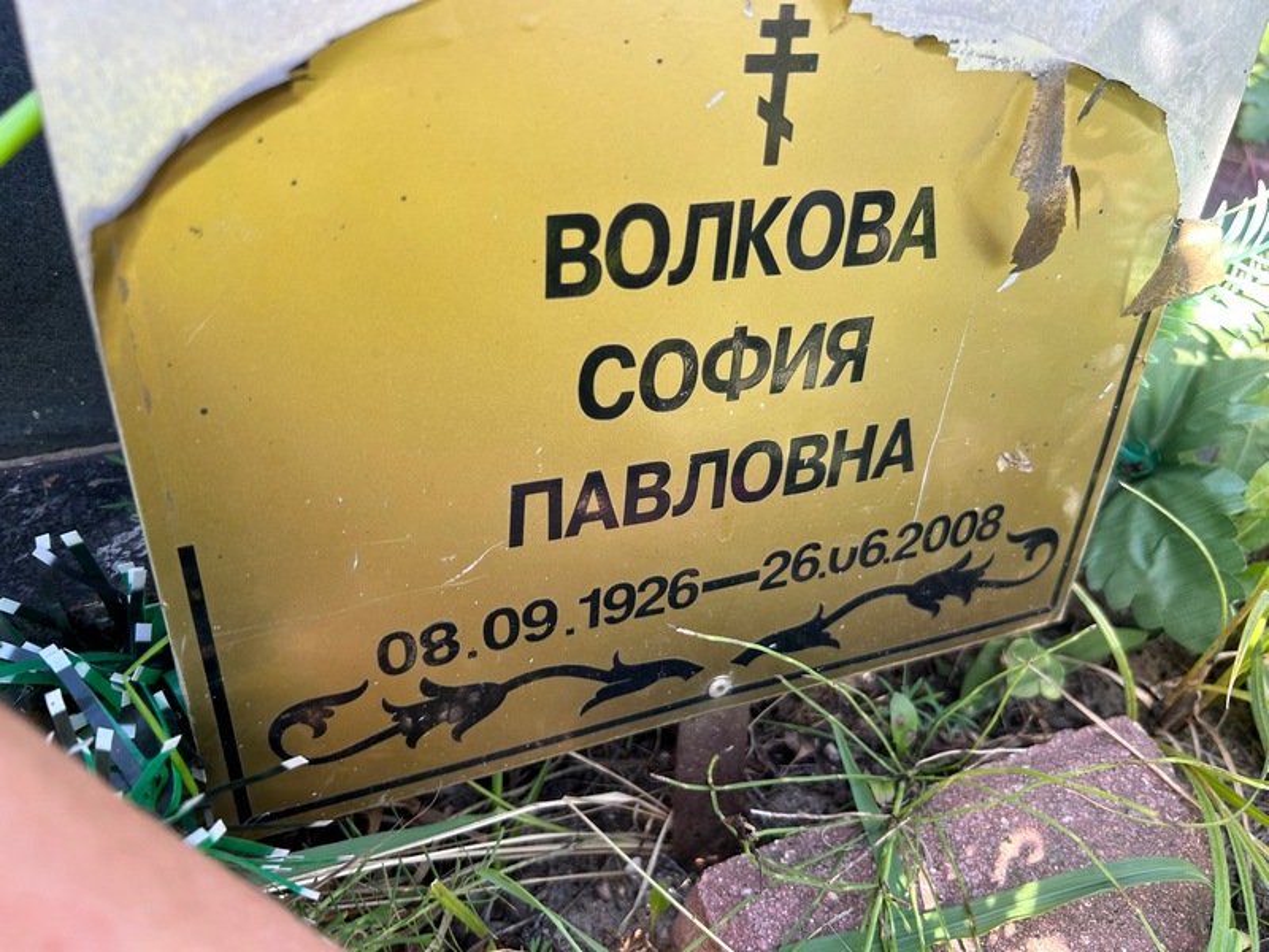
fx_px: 953
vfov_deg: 53.1
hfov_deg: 67.3
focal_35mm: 26
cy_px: 476
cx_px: 634
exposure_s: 1/164
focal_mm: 5.7
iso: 40
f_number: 1.5
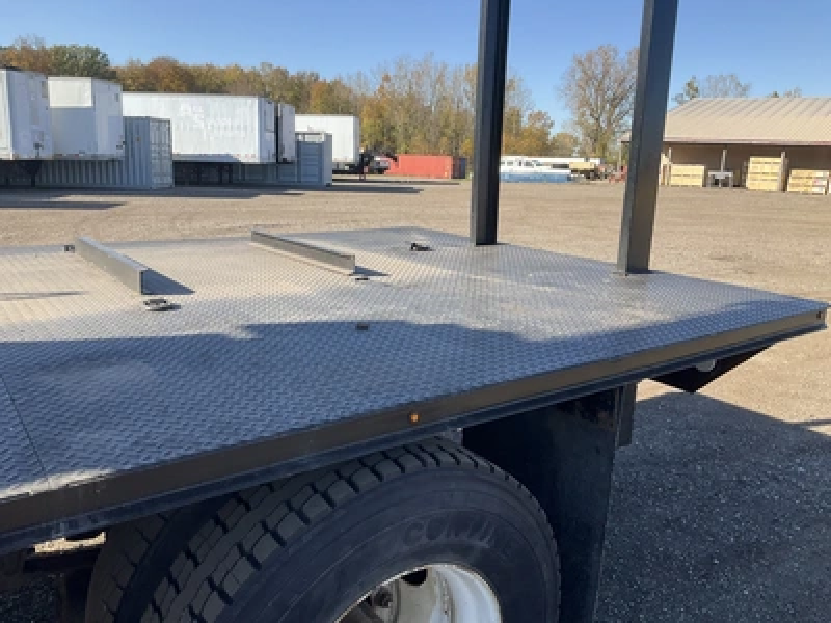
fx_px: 696
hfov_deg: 61.7
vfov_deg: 48.2
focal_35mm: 29
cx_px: 416
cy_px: 312
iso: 25
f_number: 1.8
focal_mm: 3
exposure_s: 1/728
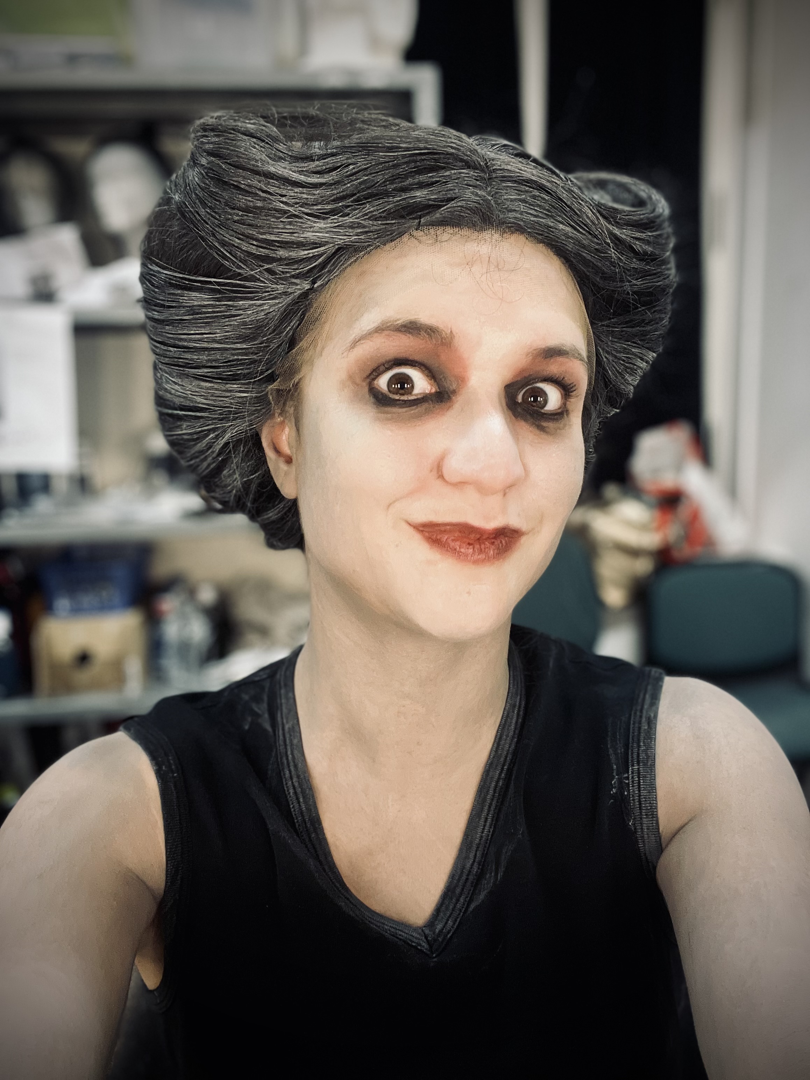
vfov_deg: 60.0
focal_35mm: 30
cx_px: 405
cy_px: 540
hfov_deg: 46.8
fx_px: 936
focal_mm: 2.71
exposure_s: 1/50
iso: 200
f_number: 2.2
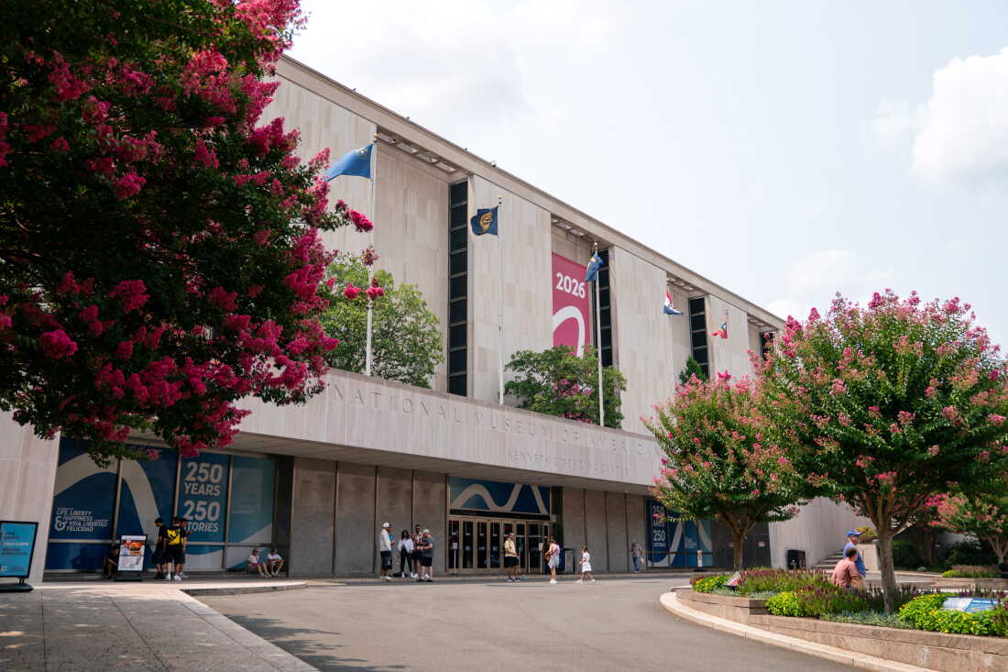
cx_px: 504
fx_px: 868
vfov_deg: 42.3
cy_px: 336
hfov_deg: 60.3
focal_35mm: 31
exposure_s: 1/3200
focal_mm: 31
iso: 80
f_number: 2.8
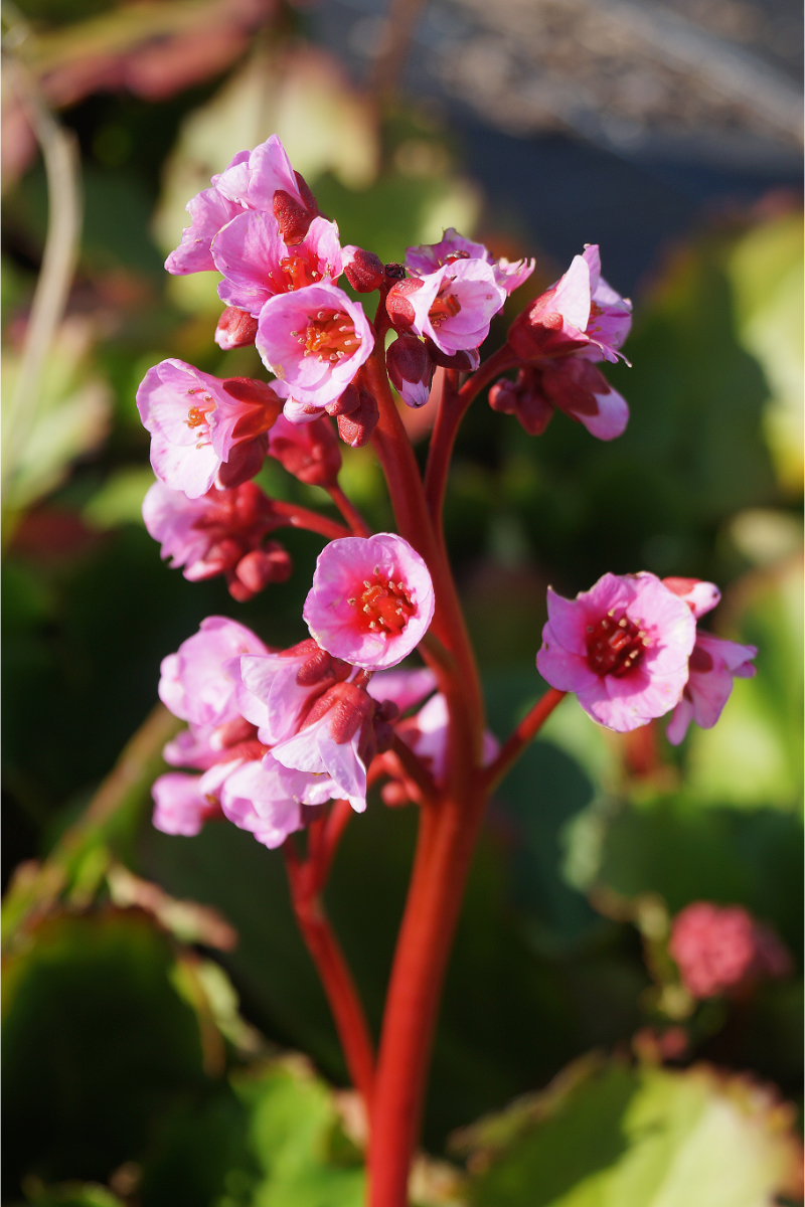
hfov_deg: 16.6
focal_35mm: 82
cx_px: 402
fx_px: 2767
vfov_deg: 24.6
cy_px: 604
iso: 100
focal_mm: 55
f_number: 7.1
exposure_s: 1/250
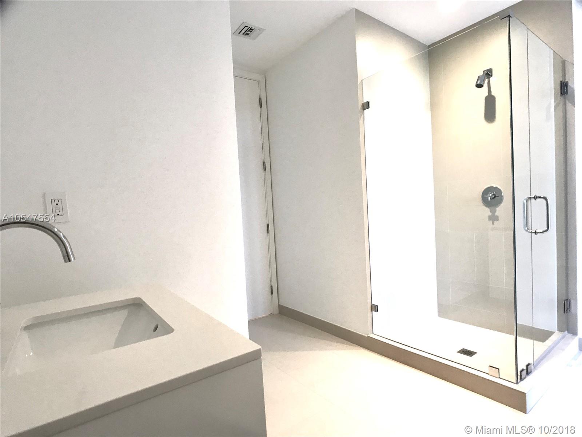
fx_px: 471
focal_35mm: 28
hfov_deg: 63.4
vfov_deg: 49.7
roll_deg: +2.8
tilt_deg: -1.5
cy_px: 218
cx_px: 291
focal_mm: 3.99
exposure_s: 1/20
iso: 40
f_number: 1.8
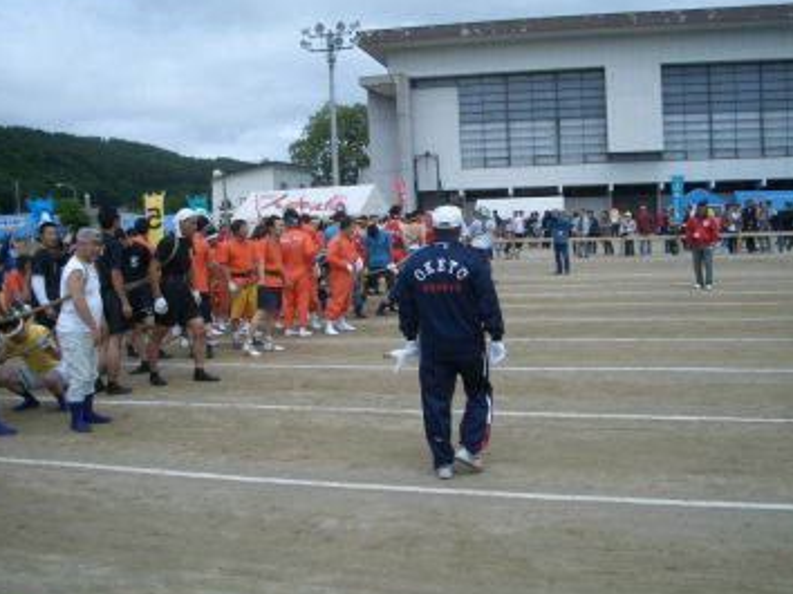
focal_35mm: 38
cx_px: 383
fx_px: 870
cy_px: 298
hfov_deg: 49.0
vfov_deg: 37.7
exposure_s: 1/800
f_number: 4.3
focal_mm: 5.8
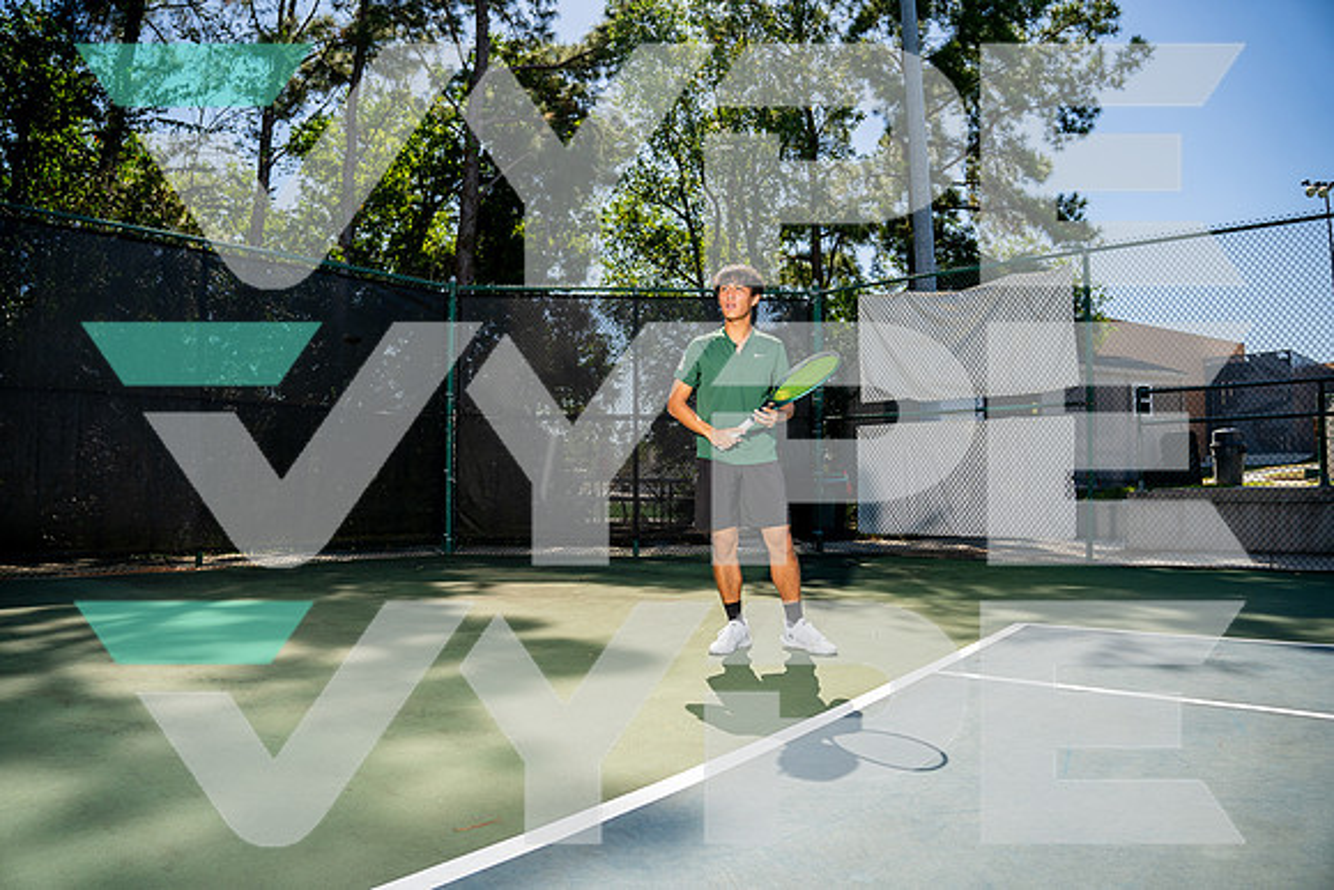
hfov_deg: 80.5
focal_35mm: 21
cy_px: 441
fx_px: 788
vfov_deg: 58.9
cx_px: 663
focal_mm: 20
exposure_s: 1/1250
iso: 100
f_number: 4
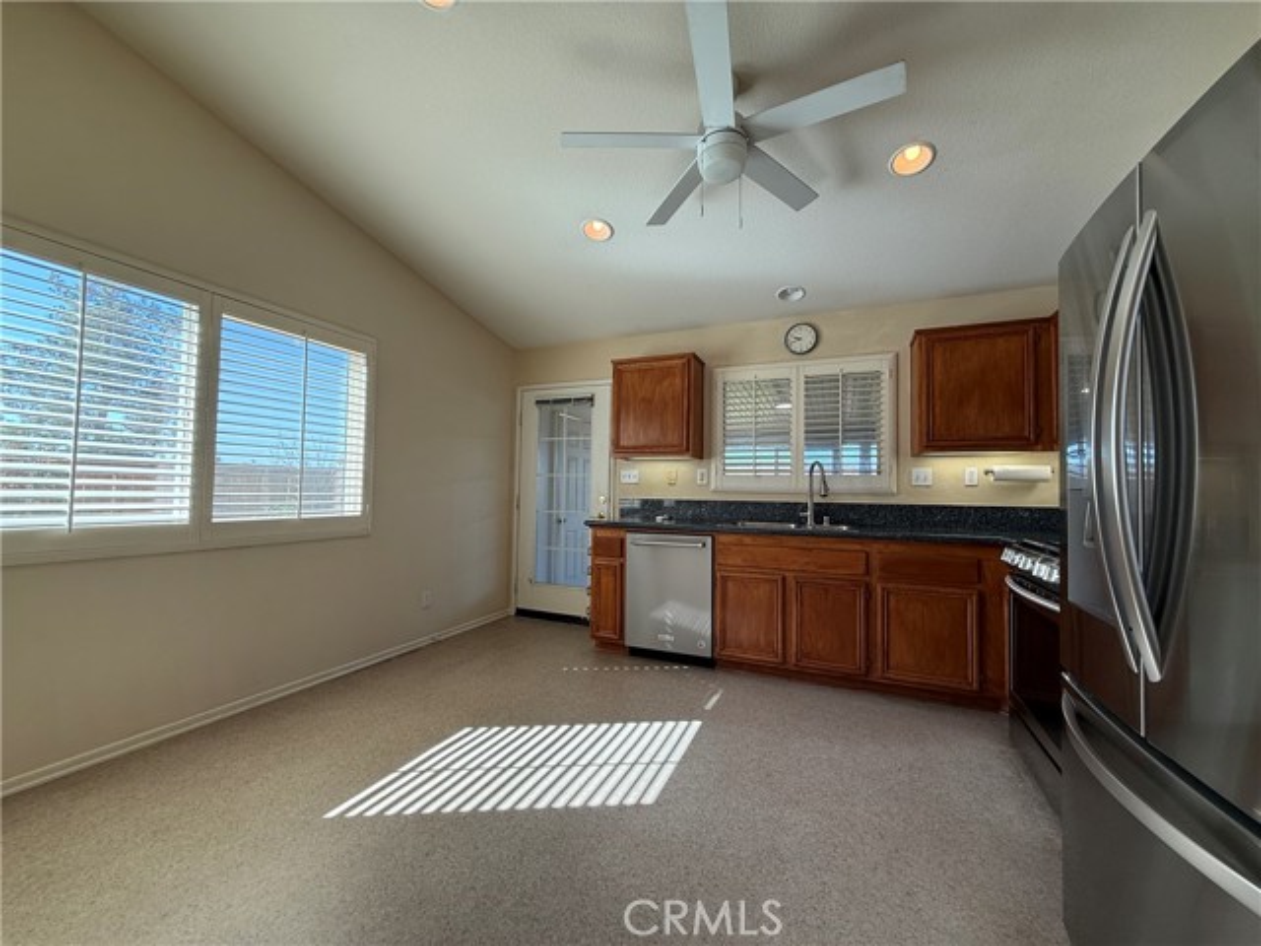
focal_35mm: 14
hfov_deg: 102.1
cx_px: 630
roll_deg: -1.5
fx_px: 510
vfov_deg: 85.7
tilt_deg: +0.7
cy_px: 473
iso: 80
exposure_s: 1/120
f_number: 2.2
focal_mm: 2.22
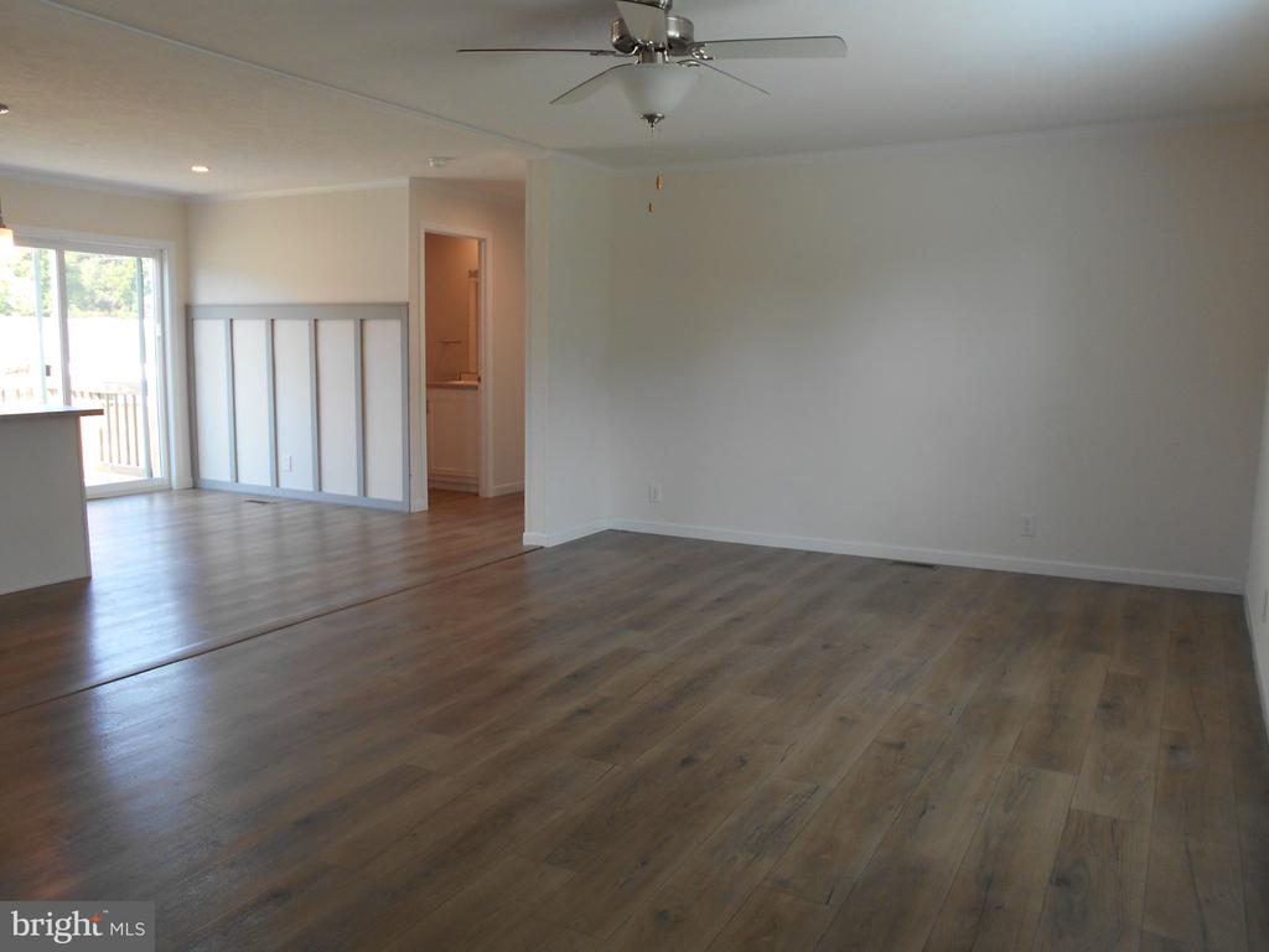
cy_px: 476
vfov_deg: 53.1
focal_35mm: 26
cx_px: 634
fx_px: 953
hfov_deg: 67.3
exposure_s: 1/30
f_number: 3.2
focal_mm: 4.6
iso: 100
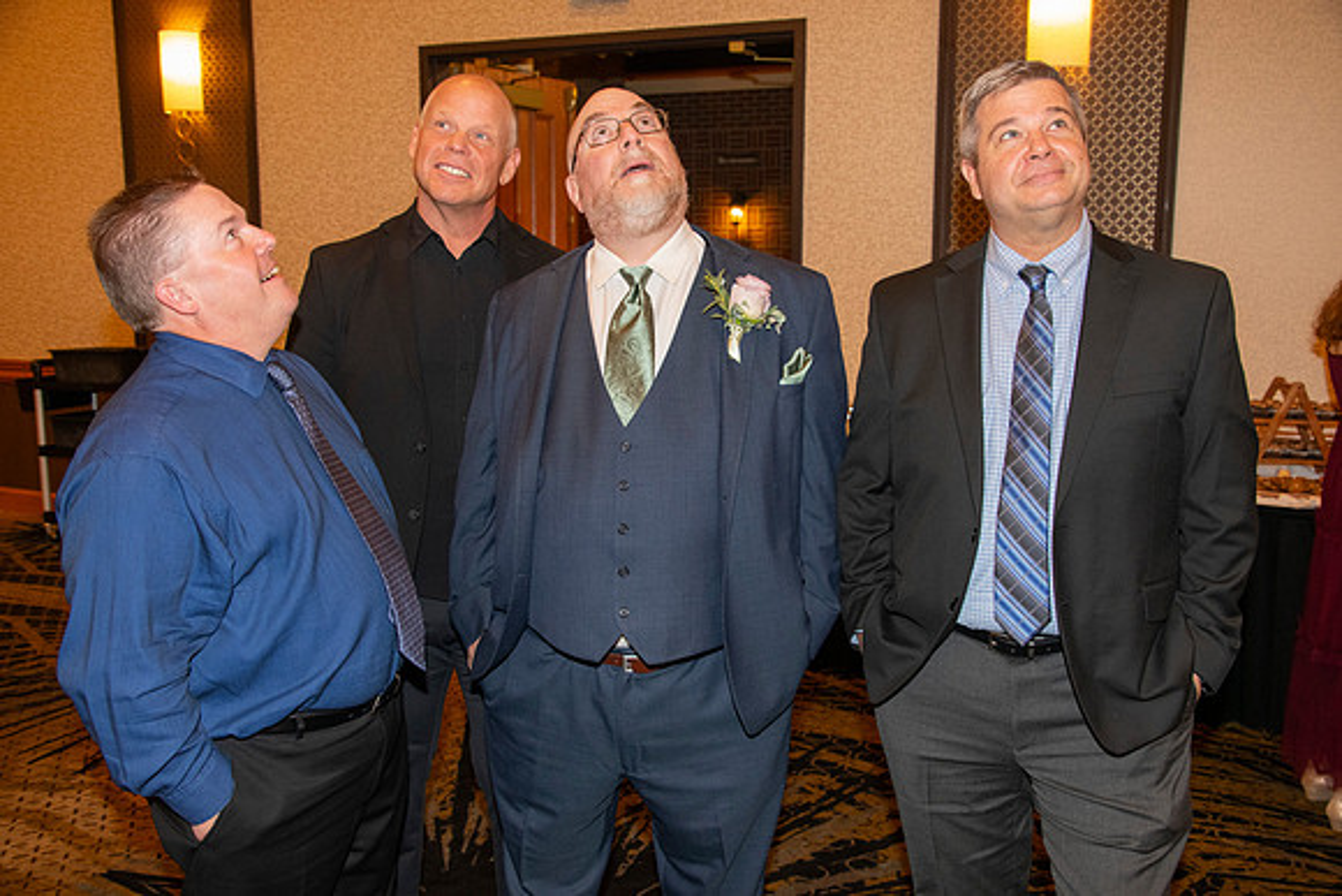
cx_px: 671
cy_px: 448
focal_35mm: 36
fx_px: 1342
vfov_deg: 36.9
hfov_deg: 53.1
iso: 2000
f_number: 5.6
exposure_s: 1/60
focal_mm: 36
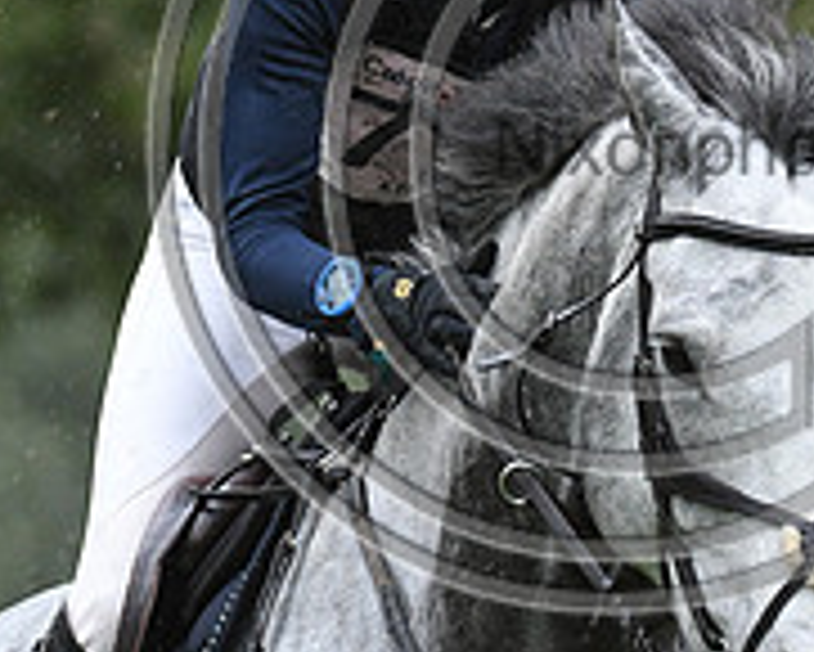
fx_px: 26105
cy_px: 88
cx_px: 562
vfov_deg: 1.4
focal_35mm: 1083
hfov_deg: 1.8
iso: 2000
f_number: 4.5
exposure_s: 1/1250
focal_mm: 240
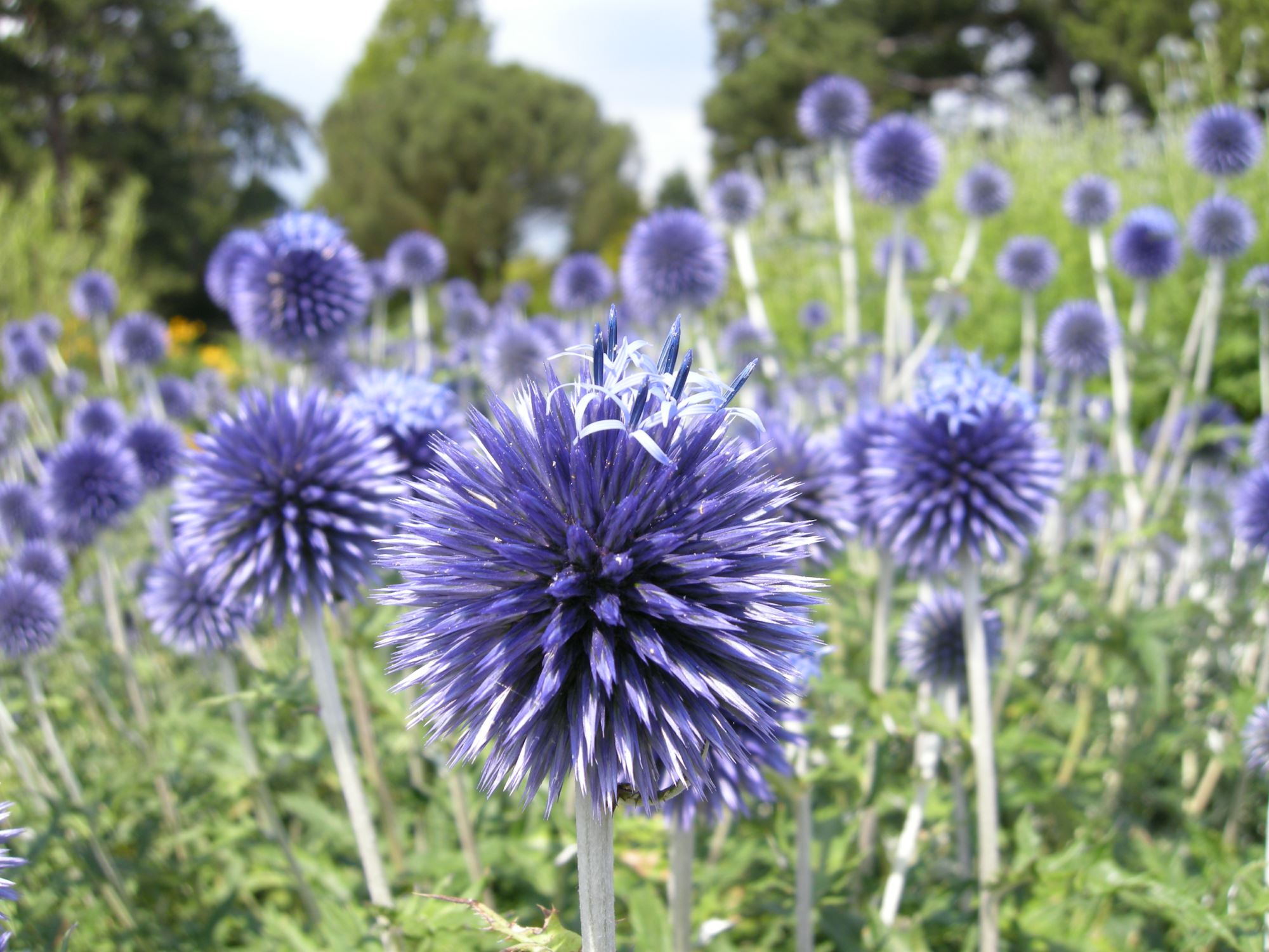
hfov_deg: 52.6
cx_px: 634
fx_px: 1283
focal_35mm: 35
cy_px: 476
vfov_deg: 40.7
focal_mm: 7.5
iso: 64
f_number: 4.8
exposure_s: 1/160
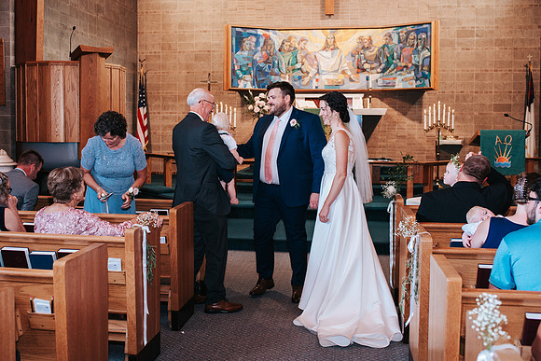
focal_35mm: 40
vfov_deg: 33.0
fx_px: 608
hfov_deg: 47.9
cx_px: 252
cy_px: 156
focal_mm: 35
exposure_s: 1/125
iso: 1000
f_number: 3.2
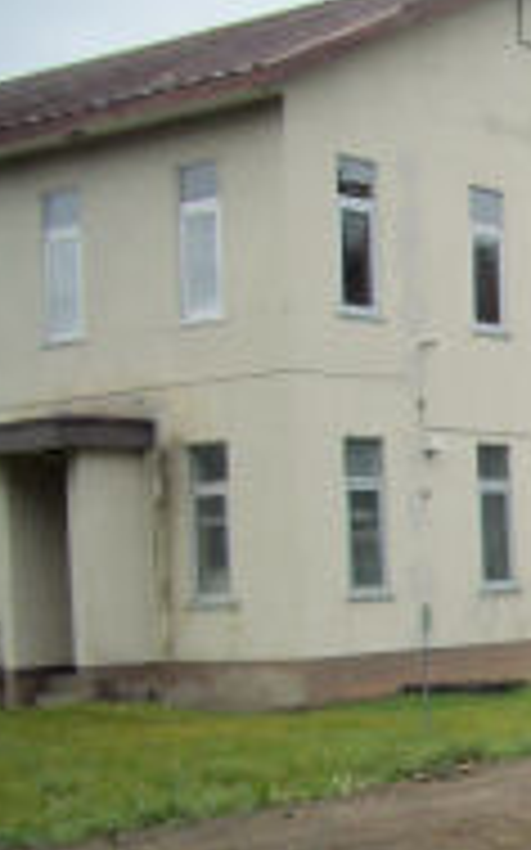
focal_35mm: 83
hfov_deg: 14.3
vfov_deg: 24.7
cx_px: 878
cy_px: 632
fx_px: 1923
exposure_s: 1/400
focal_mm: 5.8
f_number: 2.6
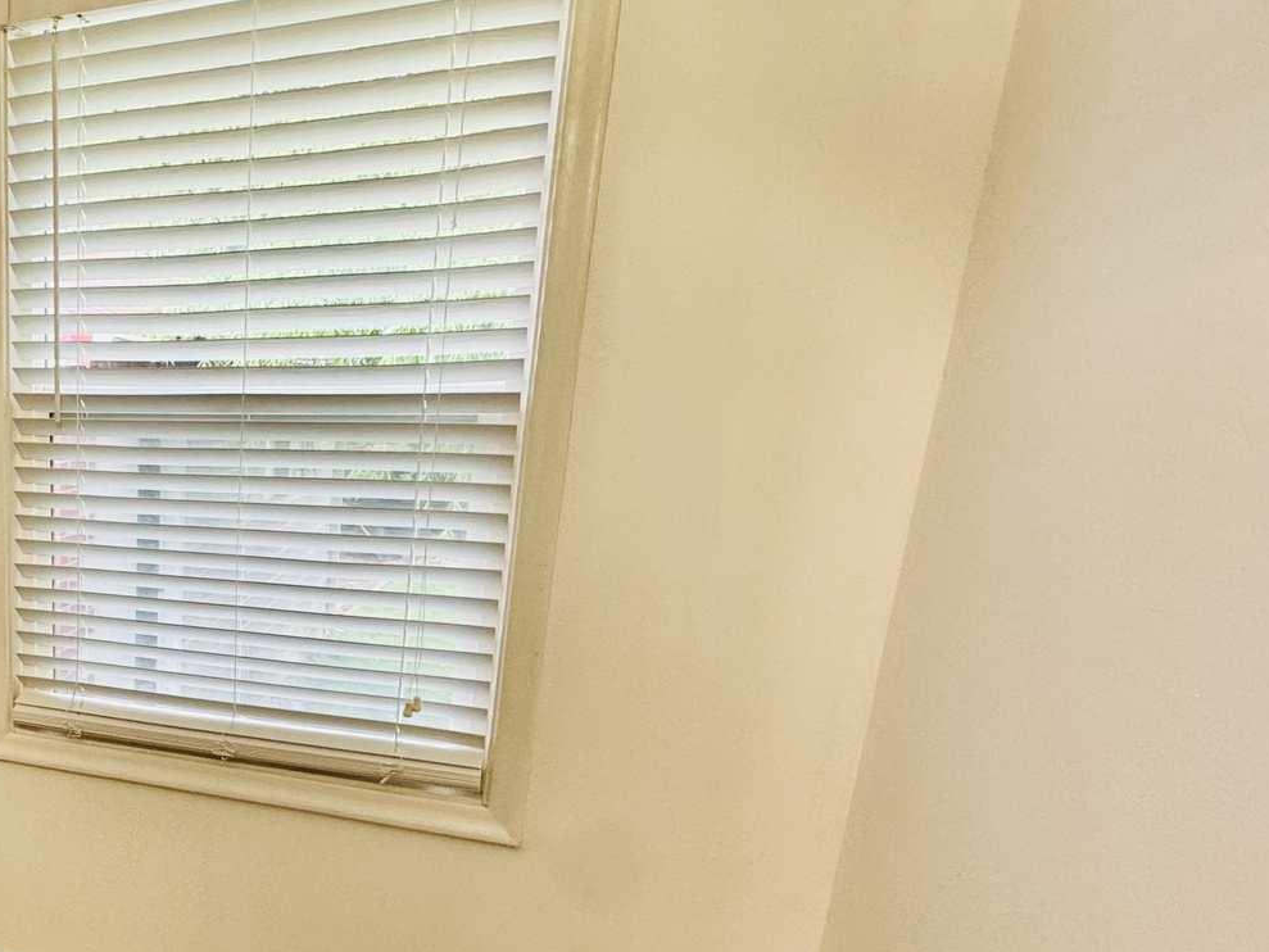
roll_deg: +0.4
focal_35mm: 29
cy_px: 657
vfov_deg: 47.2
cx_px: 45
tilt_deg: -15.1
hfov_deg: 51.4
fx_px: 1063
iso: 200
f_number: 2.2
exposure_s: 1/99
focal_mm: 2.22
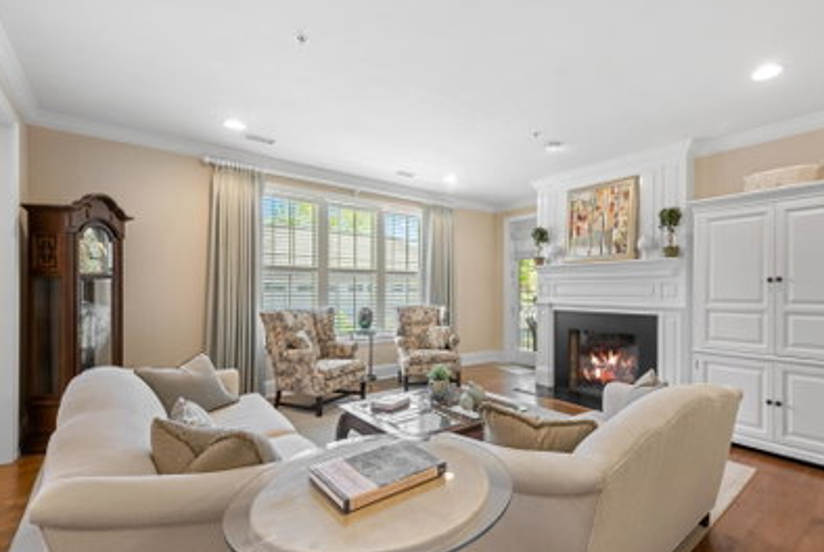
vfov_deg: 70.6
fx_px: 390
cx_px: 493
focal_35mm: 17
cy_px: 293
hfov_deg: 92.0
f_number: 7.1
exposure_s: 1/10
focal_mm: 14
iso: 250
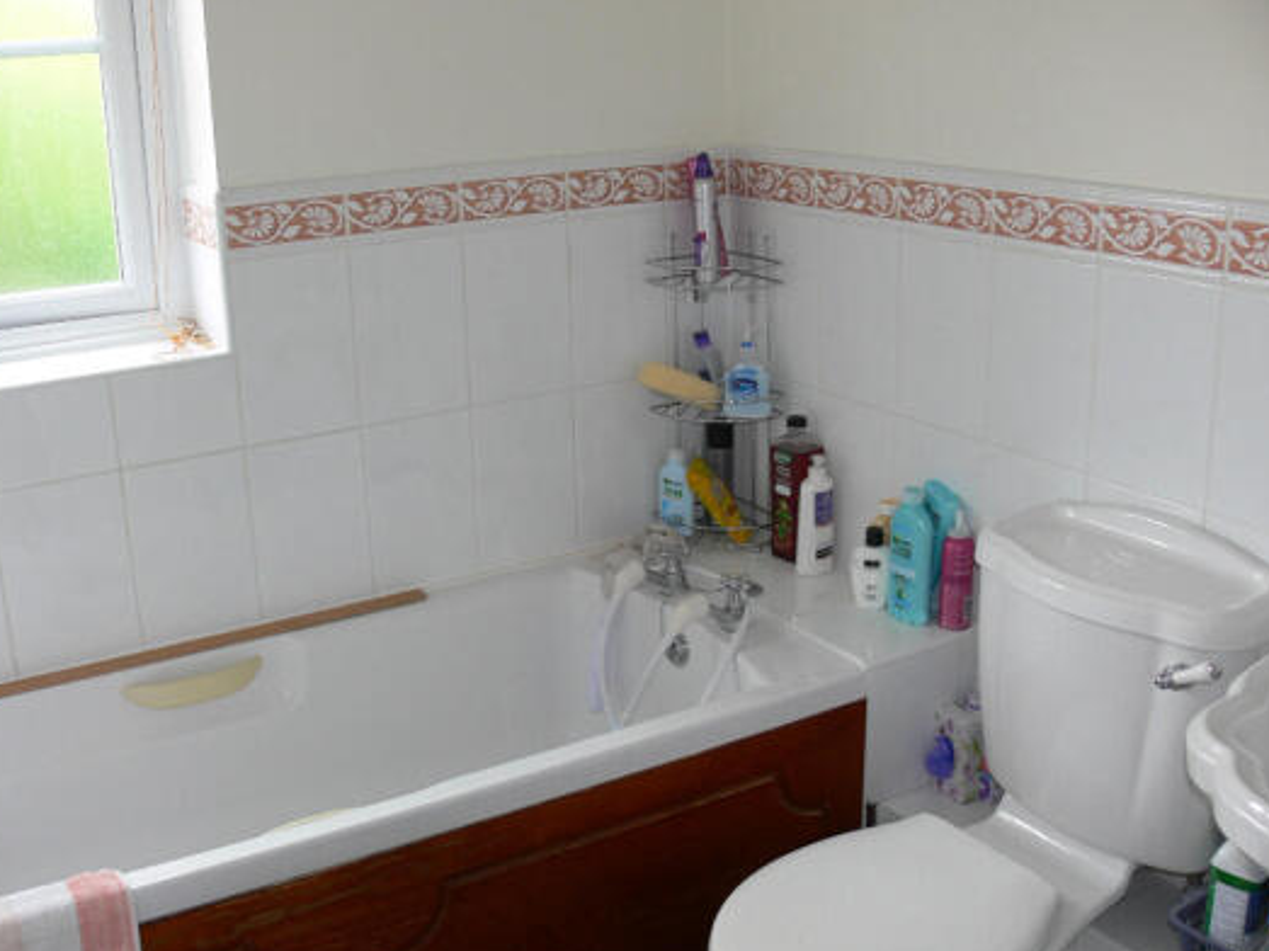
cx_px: 574
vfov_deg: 36.8
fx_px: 1429
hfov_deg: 47.8
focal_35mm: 39
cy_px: 445
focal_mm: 7.4
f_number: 2.8
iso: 80
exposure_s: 1/40
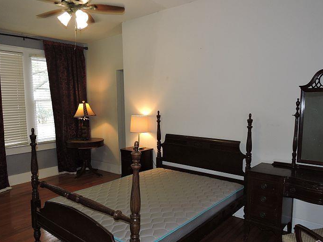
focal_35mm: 28
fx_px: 261
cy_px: 134
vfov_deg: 49.6
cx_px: 145
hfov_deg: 63.3
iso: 200
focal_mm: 4.3
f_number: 3.3
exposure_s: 1/30
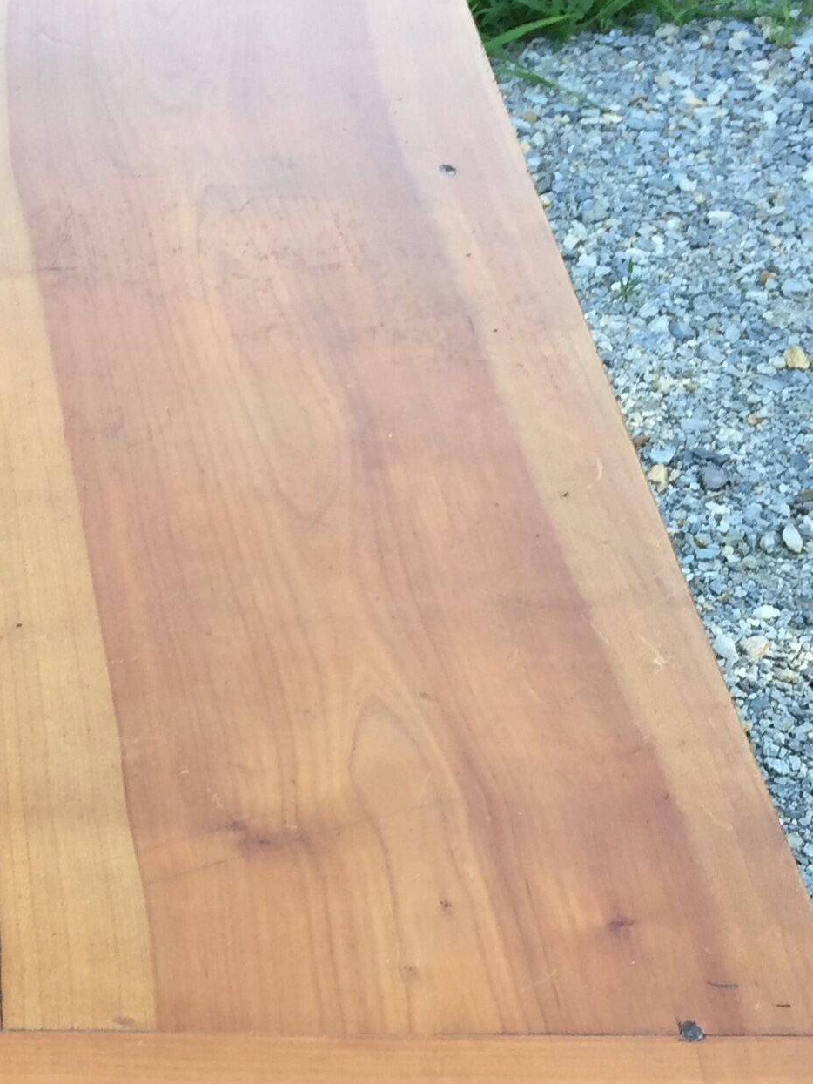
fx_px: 2380
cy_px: 812
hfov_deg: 18.4
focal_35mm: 76
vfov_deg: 25.4
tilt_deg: -45.3
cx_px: -172
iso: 32
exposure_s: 1/125
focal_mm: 4.15
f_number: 2.2
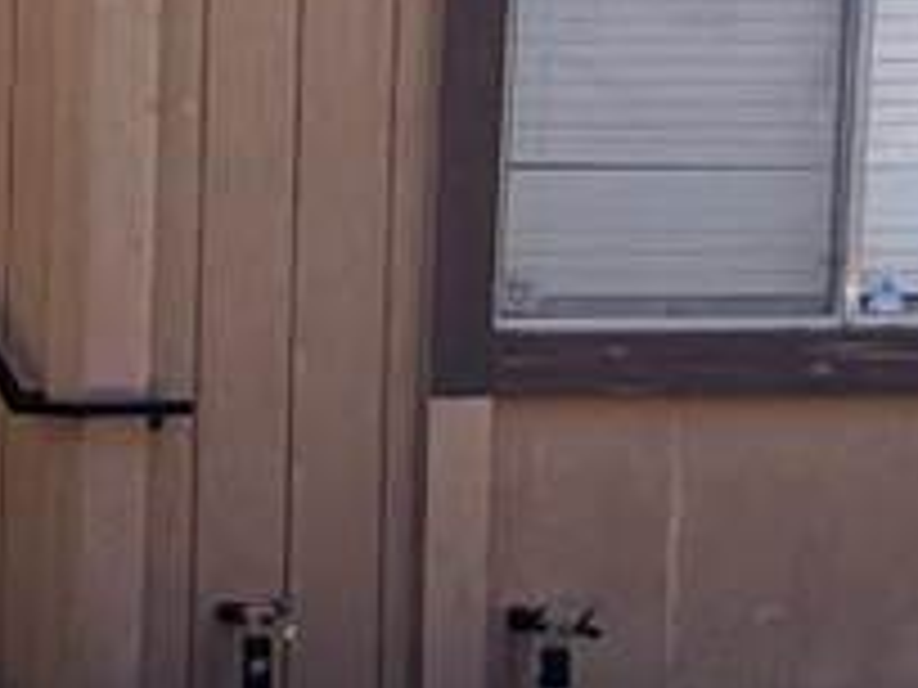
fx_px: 2334
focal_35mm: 88
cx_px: -1170
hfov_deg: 15.2
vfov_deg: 16.7
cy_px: 517
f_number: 2.2
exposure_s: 1/770
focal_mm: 2.22
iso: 32
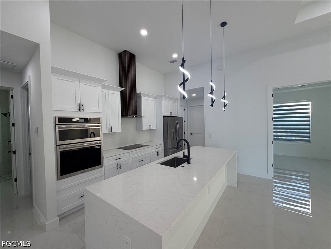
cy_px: 124
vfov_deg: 85.7
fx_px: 134
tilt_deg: -0.7
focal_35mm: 14
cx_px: 166
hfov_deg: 102.1
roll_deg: +1.3
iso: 100
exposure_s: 1/120
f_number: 2.2
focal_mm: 2.22
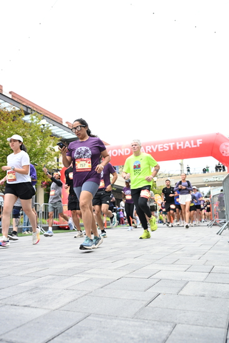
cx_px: 114
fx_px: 296
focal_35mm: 31
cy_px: 172
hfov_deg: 42.3
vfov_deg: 60.3
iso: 2000
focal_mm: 31
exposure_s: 1/640
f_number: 4
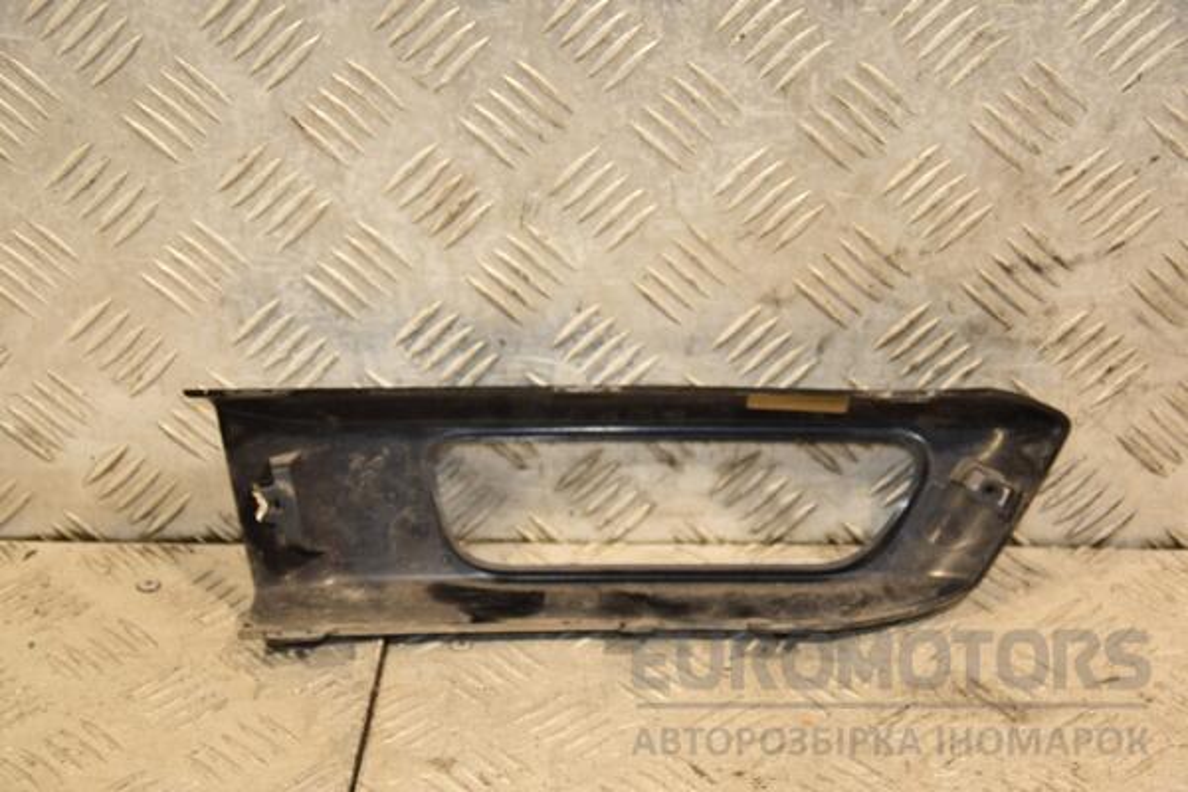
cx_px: 594
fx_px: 2871
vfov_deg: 15.7
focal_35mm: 87
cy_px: 396
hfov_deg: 23.4
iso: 800
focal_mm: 58
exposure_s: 1/125
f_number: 5
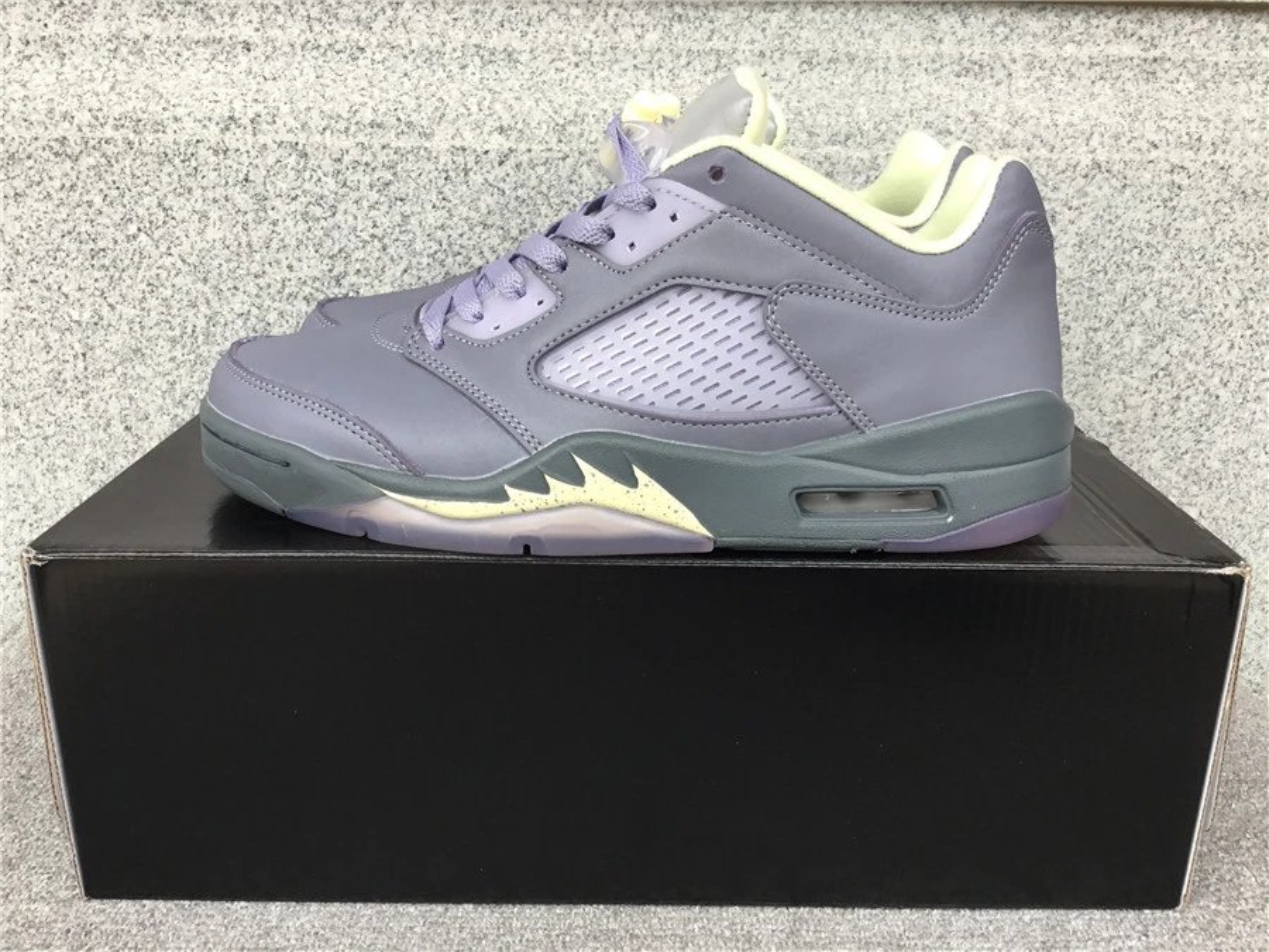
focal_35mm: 31
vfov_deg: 45.4
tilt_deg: -18.9
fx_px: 1136
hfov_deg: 58.4
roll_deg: -0.7
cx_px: 634
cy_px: 476
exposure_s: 1/100
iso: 40
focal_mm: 3.3
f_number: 2.4
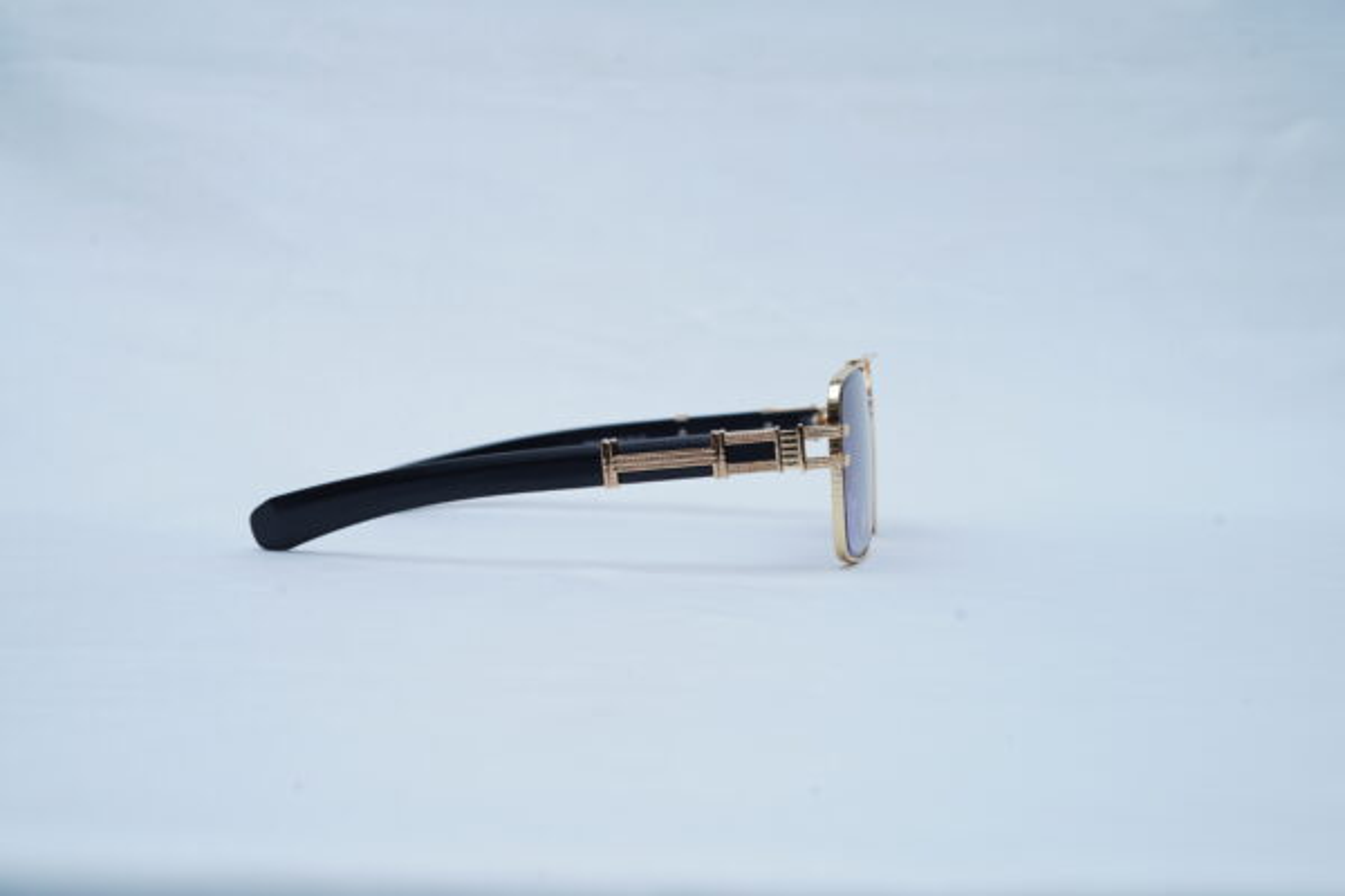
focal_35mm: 50
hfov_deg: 39.6
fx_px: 1868
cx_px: 672
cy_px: 448
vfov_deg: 27.0
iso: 125
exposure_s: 1/160
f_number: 9
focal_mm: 50
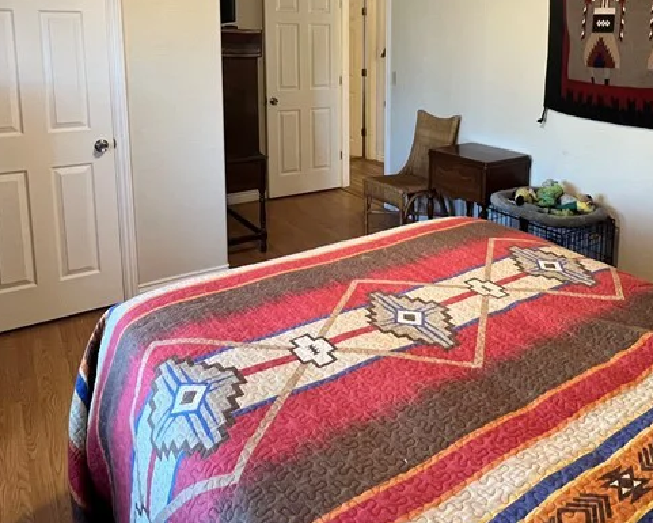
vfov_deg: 50.7
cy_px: 122
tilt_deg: -9.0
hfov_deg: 63.8
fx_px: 522
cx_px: 373
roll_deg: -0.5
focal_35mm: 27
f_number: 1.8
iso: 250
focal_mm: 1.57
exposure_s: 1/60
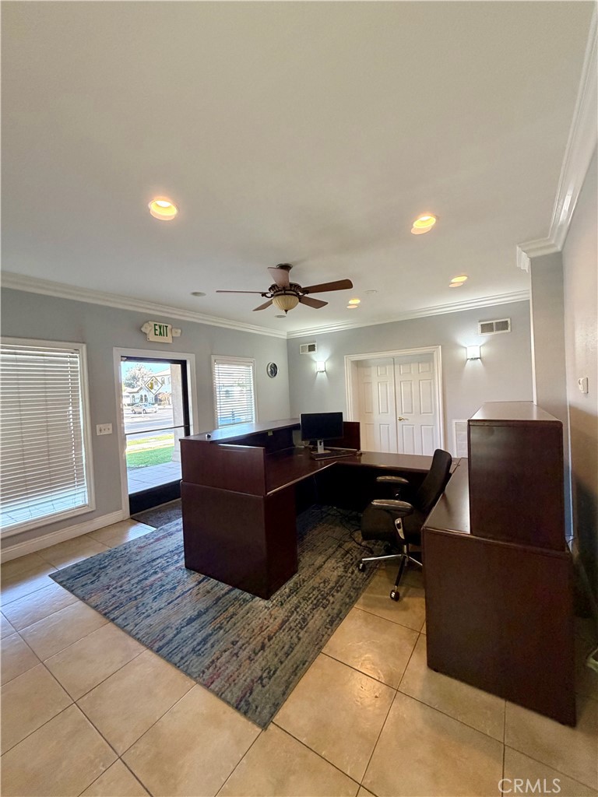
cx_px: 299
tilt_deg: -0.3
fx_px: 322
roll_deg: +2.8
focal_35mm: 14
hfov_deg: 85.7
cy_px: 398
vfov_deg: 102.1
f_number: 2.2
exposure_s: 1/75
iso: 320
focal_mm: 2.22
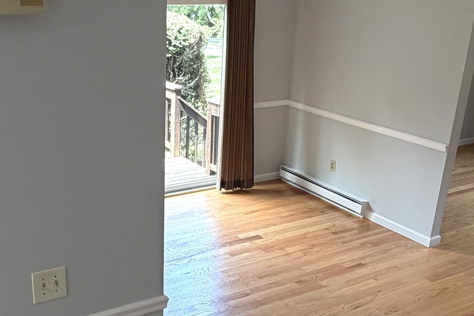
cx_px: 177
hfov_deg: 43.3
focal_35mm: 45
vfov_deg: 29.6
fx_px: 593
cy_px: 217
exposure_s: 1/120
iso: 125
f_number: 2.2
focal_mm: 2.22
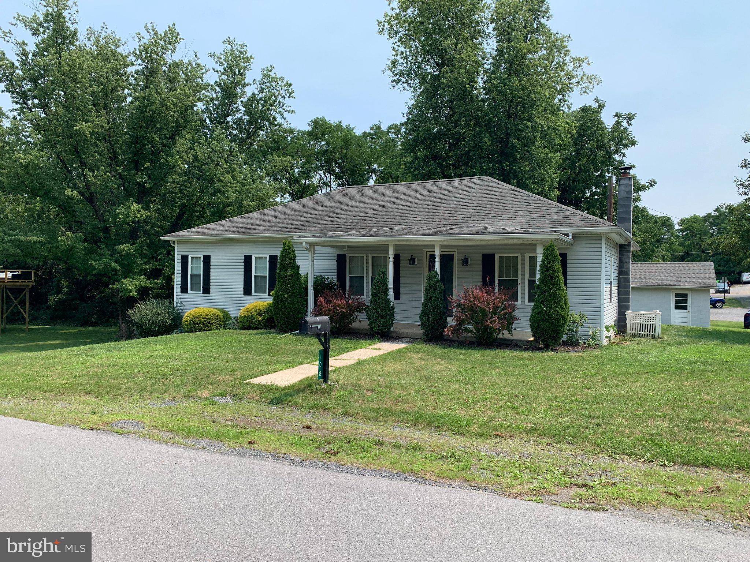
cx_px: 375
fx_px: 563
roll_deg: -1.0
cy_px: 281
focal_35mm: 26
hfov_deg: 67.3
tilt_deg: -0.4
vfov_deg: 53.1
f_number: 1.8
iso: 25
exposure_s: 1/1585
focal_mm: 4.25
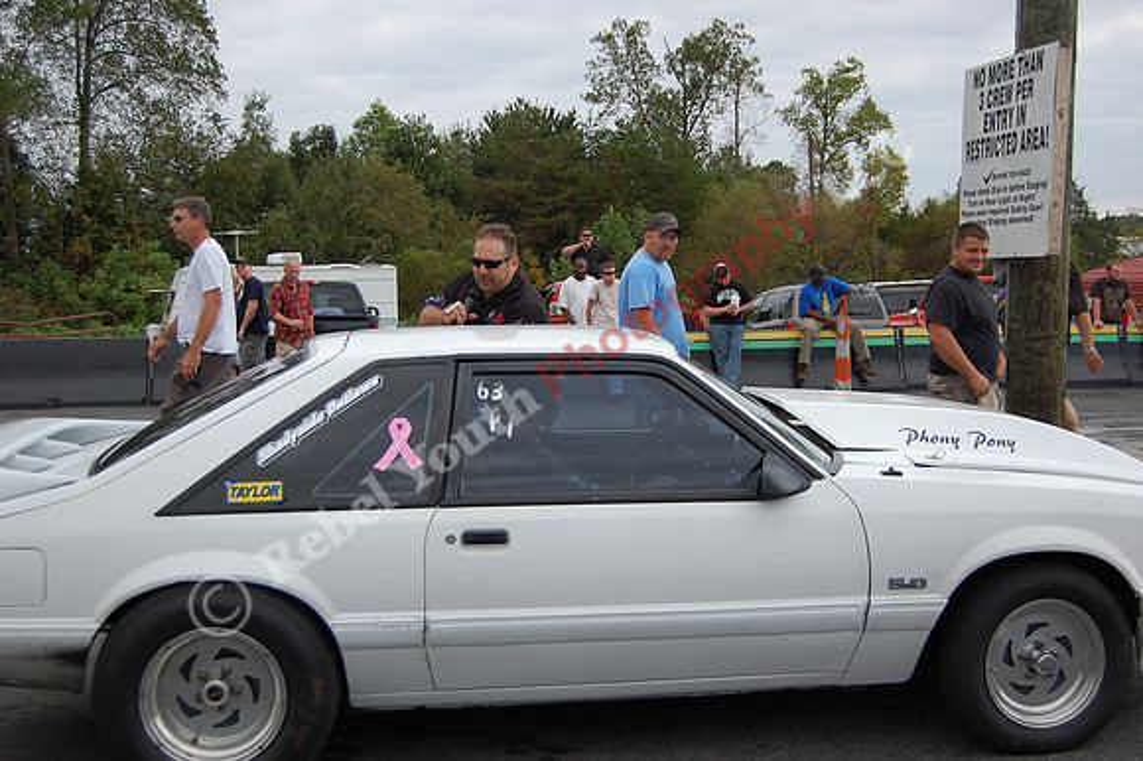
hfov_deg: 43.6
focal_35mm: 45
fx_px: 1428
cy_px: 380
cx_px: 572
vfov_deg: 29.8
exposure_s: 1/1000
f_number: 4.2
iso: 280
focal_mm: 30
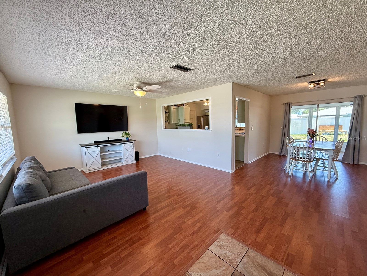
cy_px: 138
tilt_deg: -6.0
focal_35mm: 14
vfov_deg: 85.7
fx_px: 148
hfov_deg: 102.1
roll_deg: +1.0
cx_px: 184
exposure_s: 1/120
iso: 160
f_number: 2.2
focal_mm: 2.22
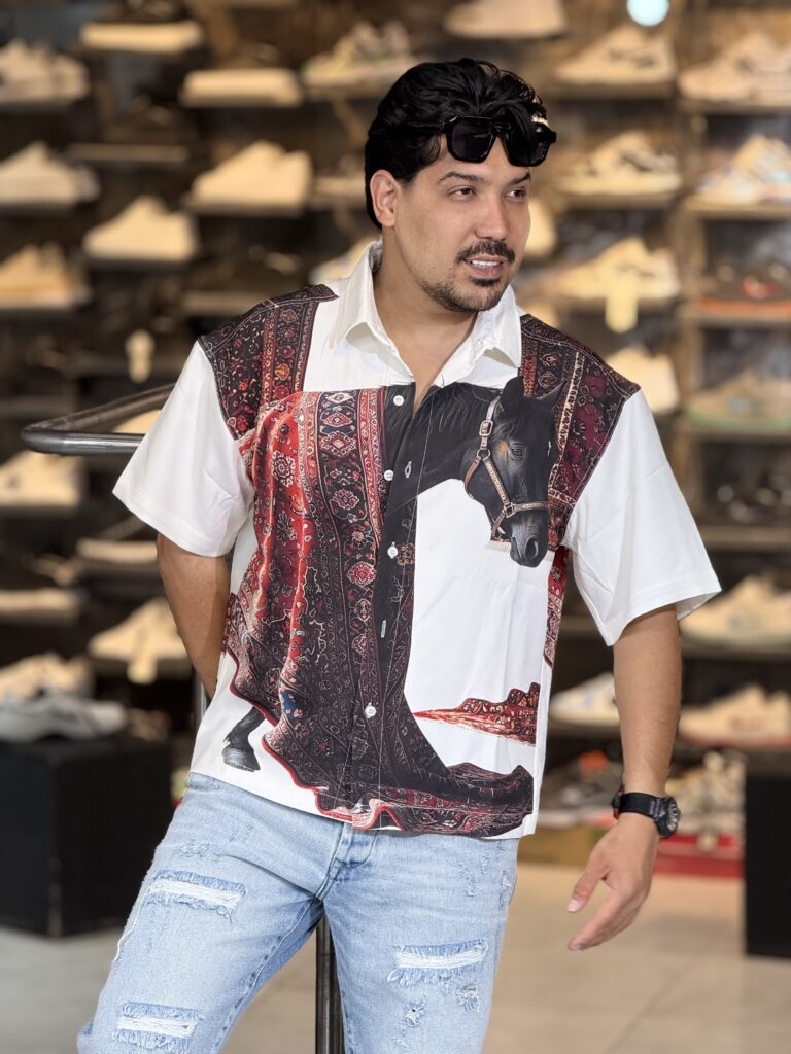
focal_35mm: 120
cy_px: 527
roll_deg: -0.7
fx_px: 3656
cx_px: 396
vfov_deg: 16.4
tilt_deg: -7.0
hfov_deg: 12.3
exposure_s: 1/100
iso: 125
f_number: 2.8
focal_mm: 15.66
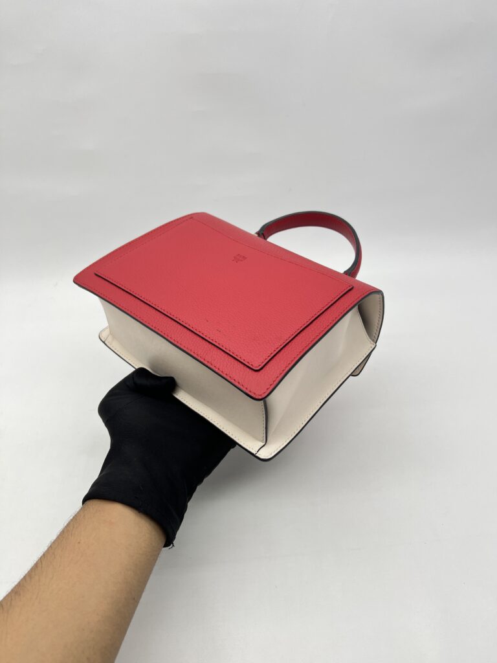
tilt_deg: -36.6
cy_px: 332
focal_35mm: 26
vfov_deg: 67.3
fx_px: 498
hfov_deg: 53.1
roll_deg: +2.7
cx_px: 248
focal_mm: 5.7
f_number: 1.5
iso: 32
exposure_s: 1/108
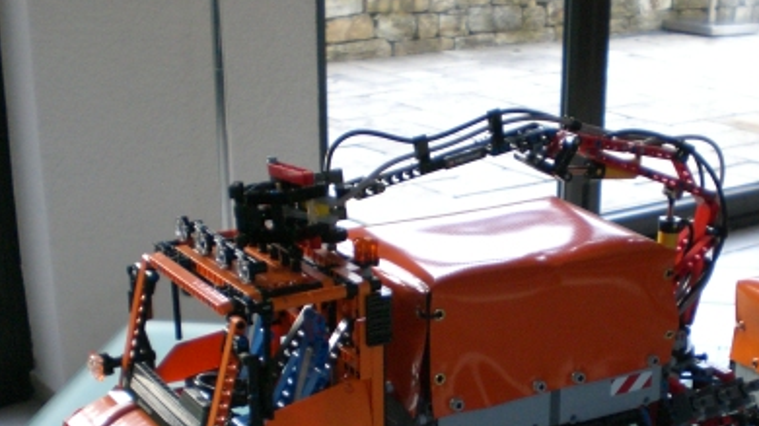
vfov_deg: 17.3
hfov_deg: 30.7
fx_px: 1368
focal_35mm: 68
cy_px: 416
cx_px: 531
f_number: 3.1
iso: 200
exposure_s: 1/60
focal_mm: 6.3
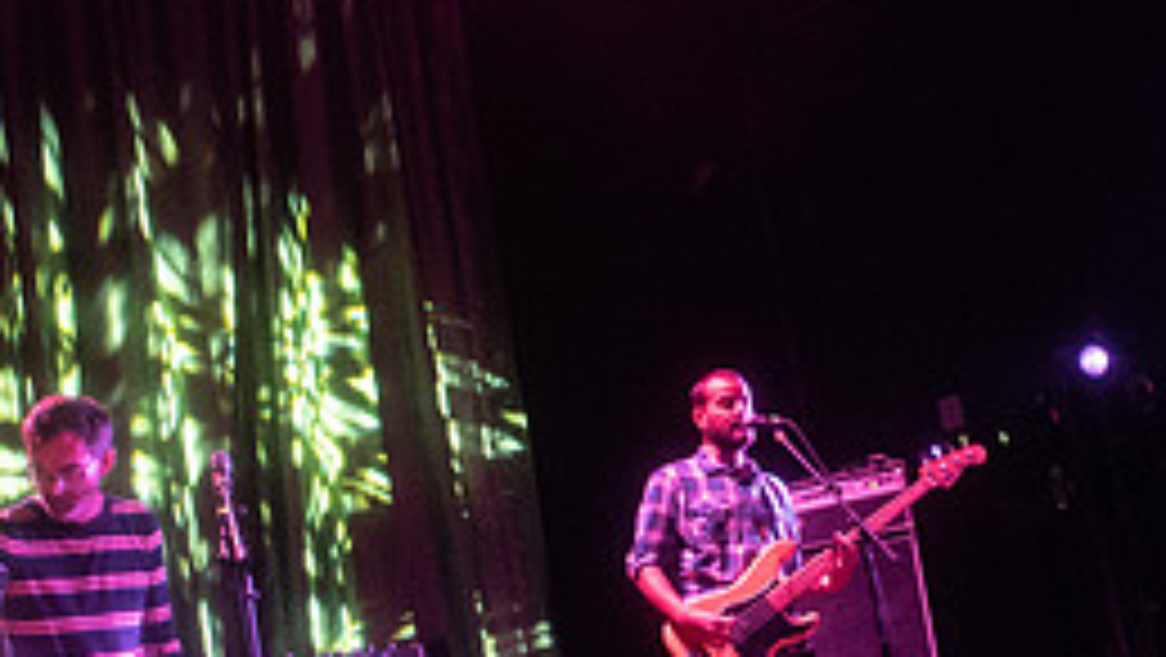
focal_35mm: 60
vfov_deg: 20.0
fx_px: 1856
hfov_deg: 34.1
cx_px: 891
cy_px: 409
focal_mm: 20
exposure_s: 1/200
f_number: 3.2
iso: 3200
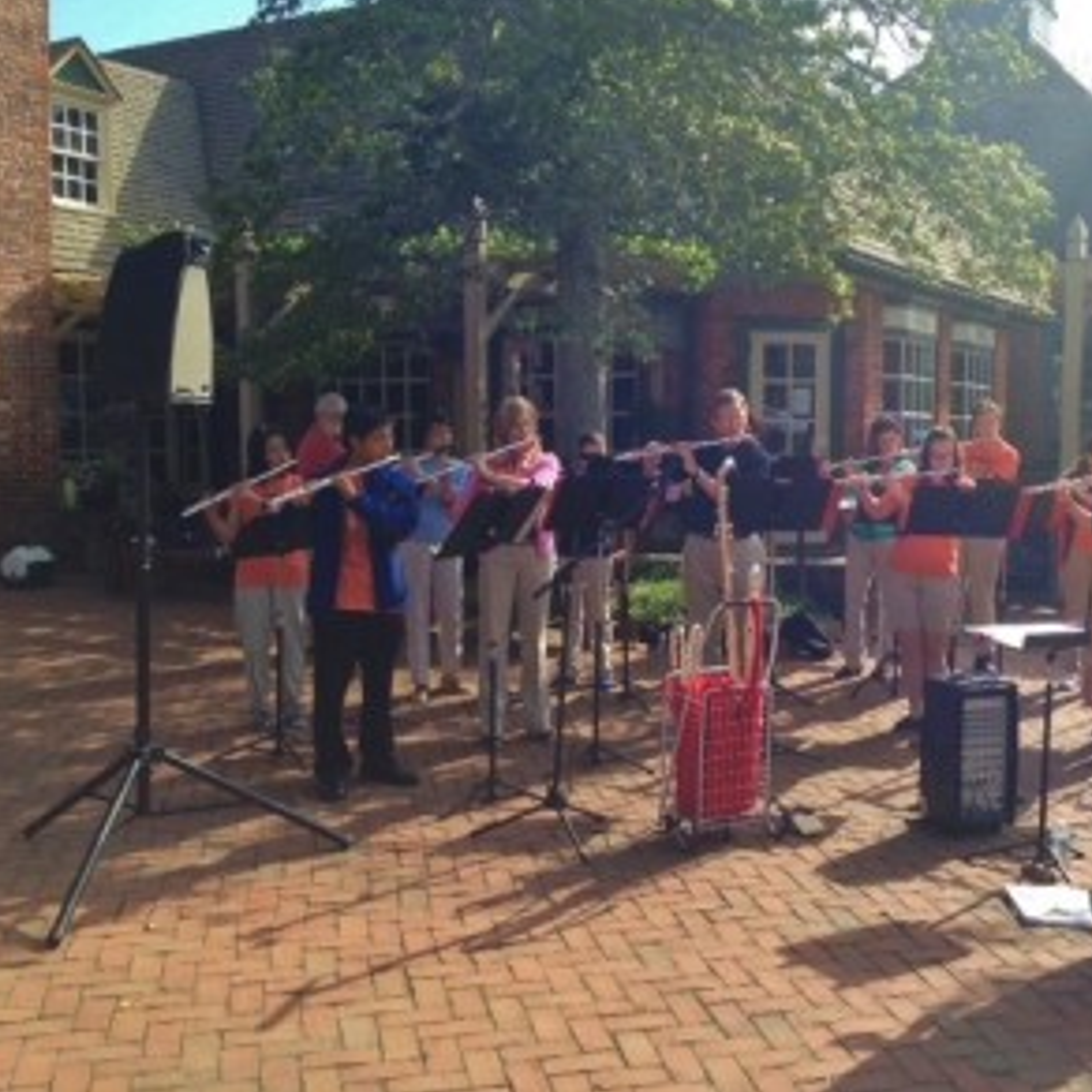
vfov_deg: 41.9
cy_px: 535
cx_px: 703
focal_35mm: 40
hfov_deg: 41.5
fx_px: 1428
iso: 50
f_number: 2.4
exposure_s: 1/821
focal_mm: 4.12
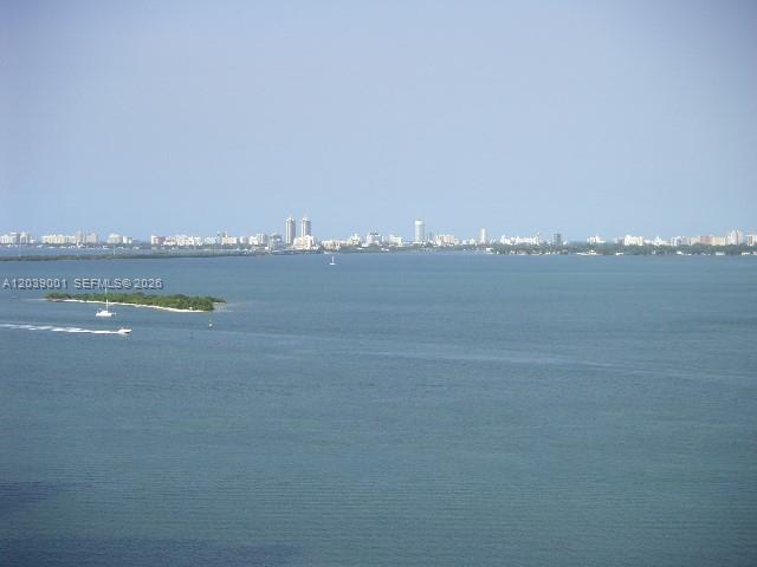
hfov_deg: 27.8
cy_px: 284
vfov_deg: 21.0
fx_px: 1531
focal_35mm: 70
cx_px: 378
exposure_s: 1/400
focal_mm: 11.5
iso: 64
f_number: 3.8
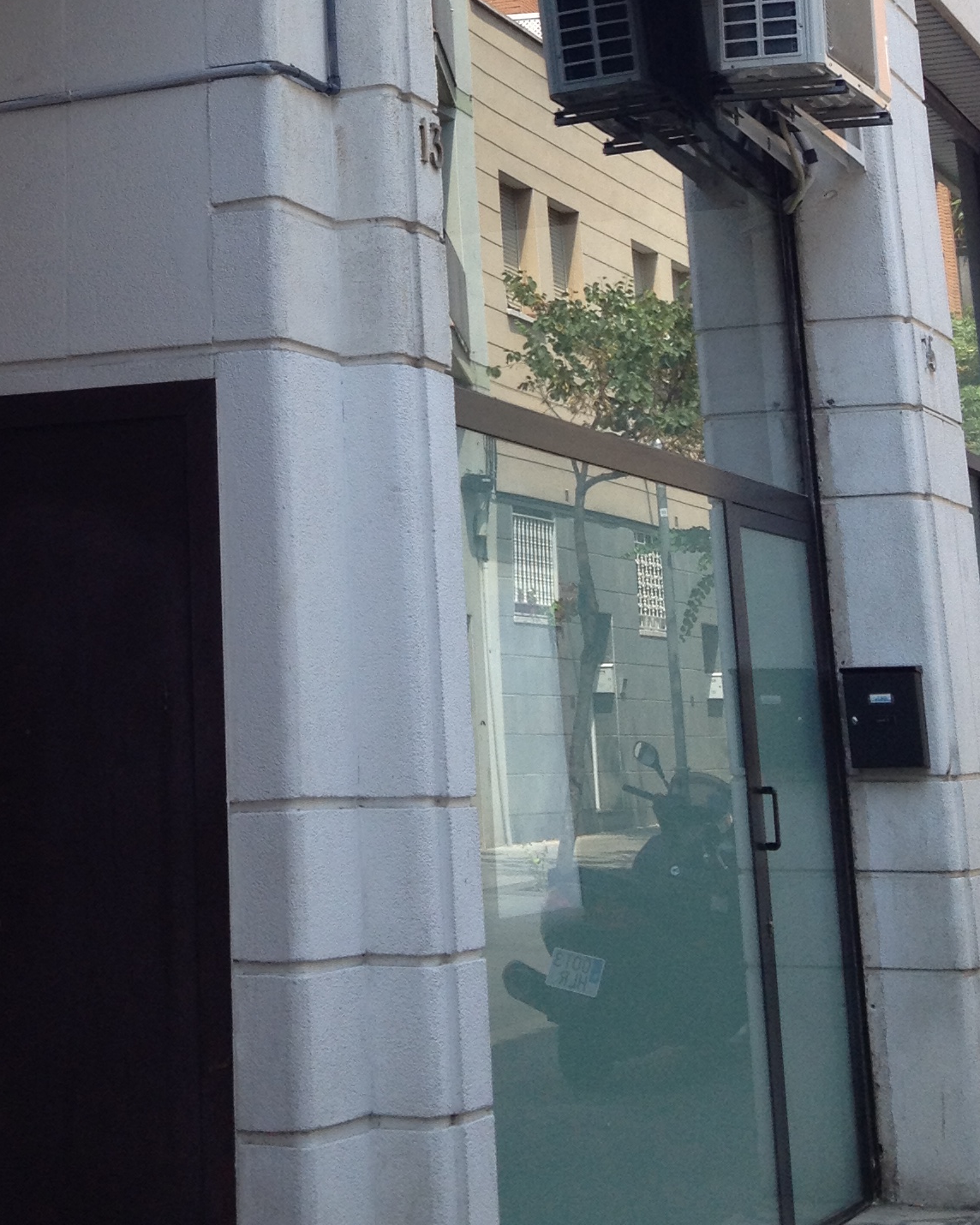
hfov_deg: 19.4
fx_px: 2828
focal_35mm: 78
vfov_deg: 23.3
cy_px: -50
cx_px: 127
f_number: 2.4
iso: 50
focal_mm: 4.28
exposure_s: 1/277
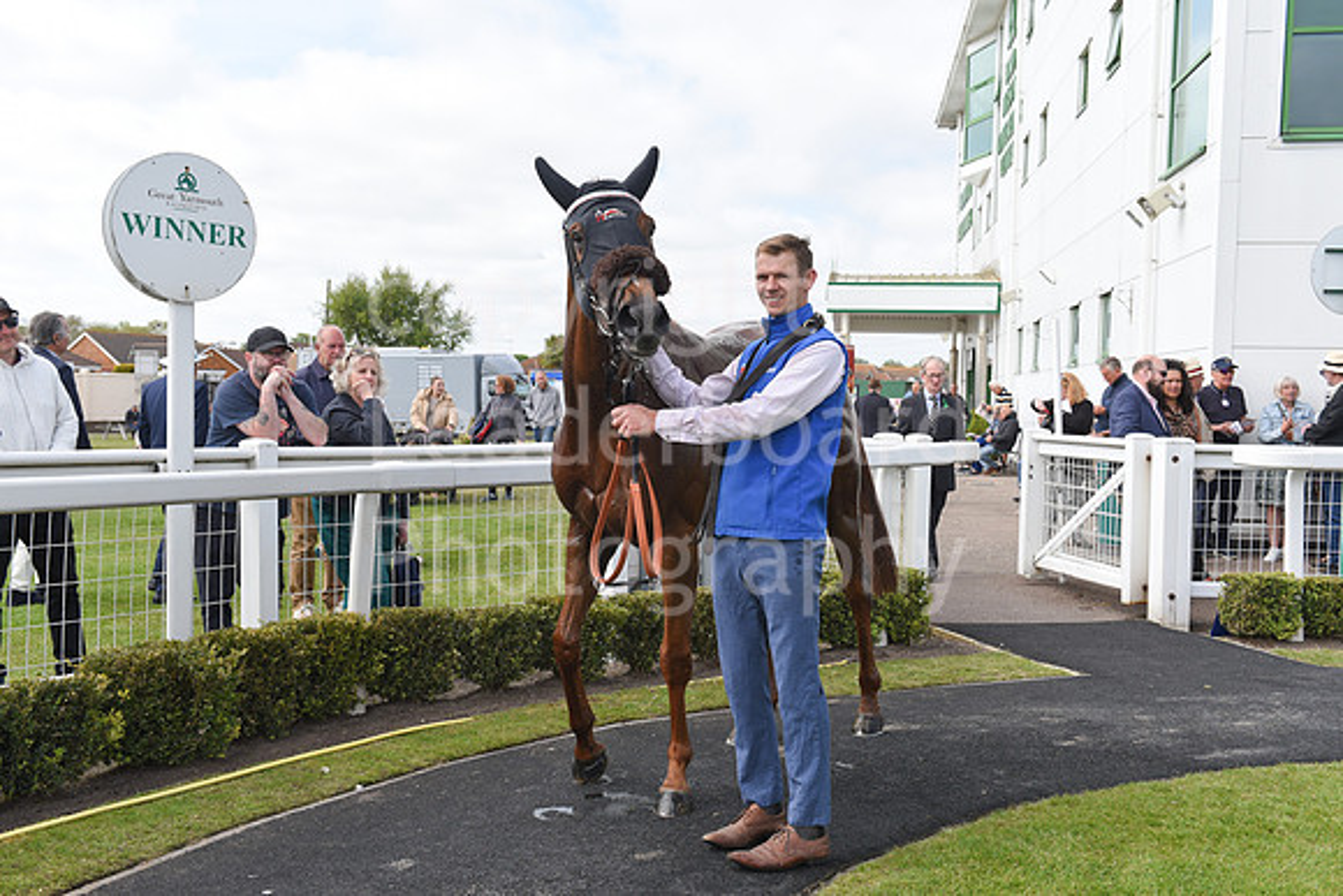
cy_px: 448
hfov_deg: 50.7
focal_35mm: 38
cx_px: 672
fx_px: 1418
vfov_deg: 35.1
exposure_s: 1/1000
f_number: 5.6
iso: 400
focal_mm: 38
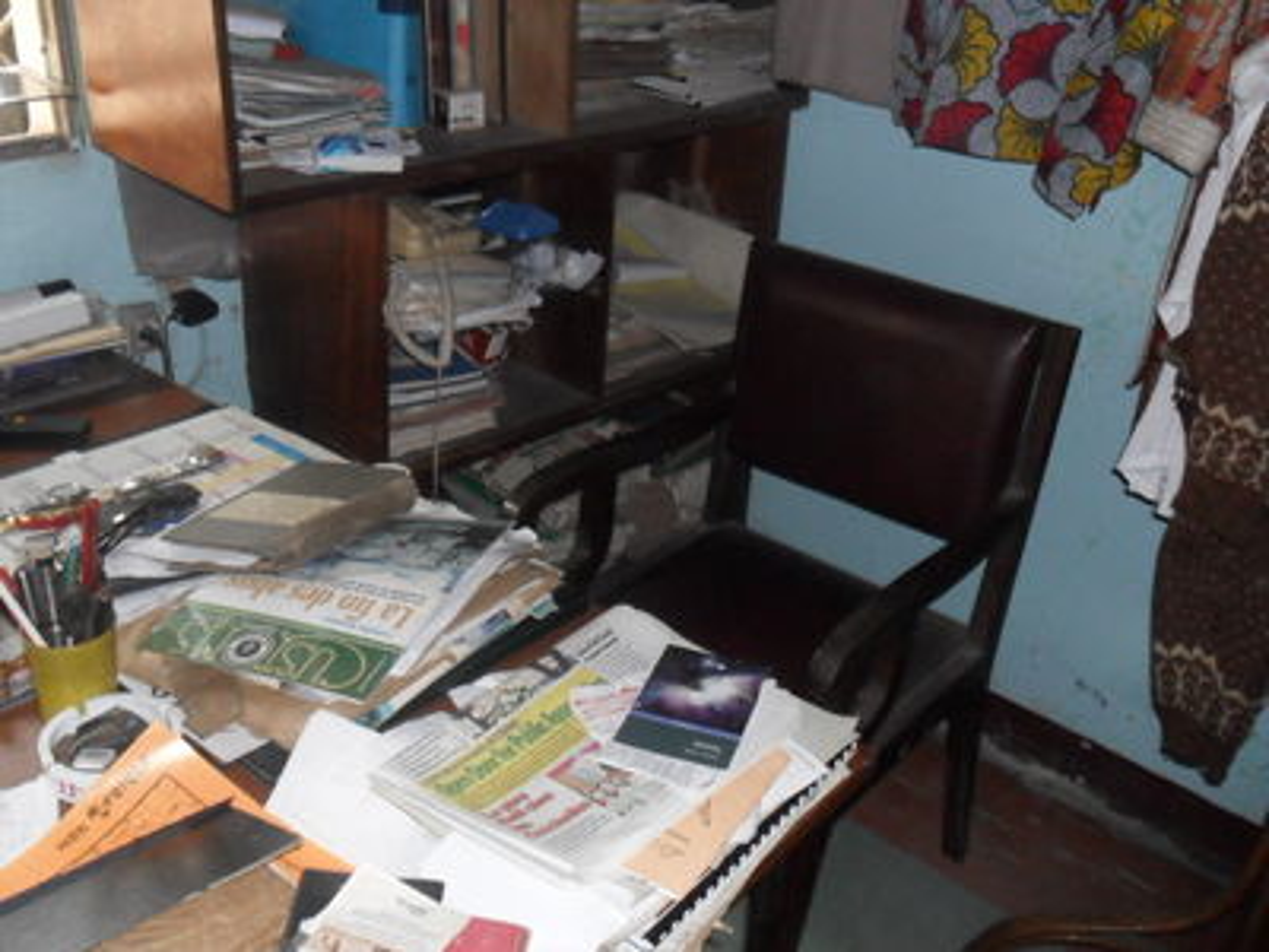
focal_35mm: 37
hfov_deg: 50.1
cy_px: 476
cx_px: 634
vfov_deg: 38.7
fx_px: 1356
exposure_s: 1/45
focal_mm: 6.6
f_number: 4
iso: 400
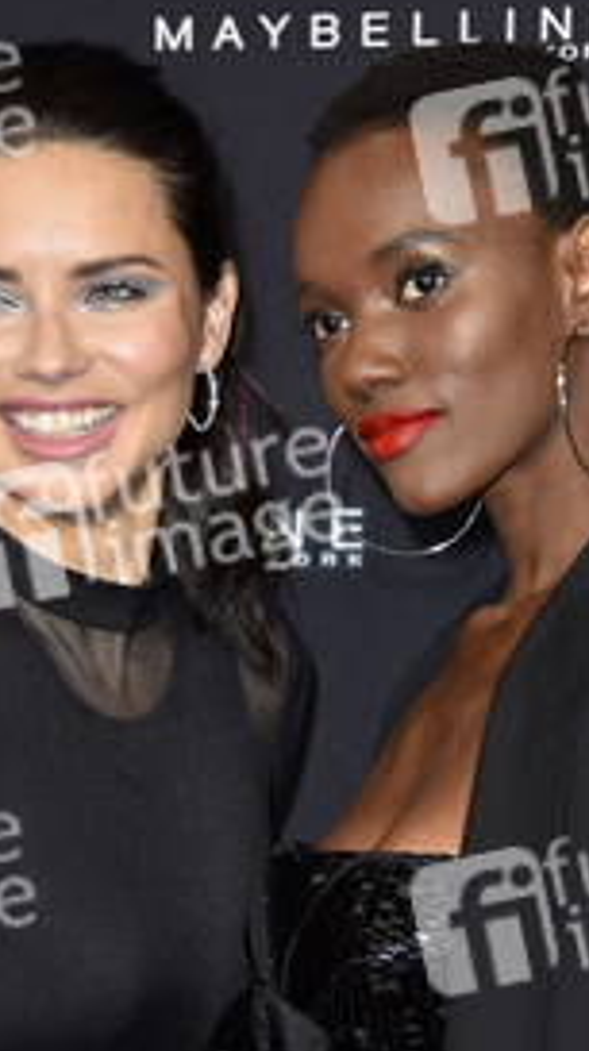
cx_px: 258
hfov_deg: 7.0
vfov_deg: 12.5
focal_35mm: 172
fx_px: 4789
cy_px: 712
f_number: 5.6
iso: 500
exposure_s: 1/125
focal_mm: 112
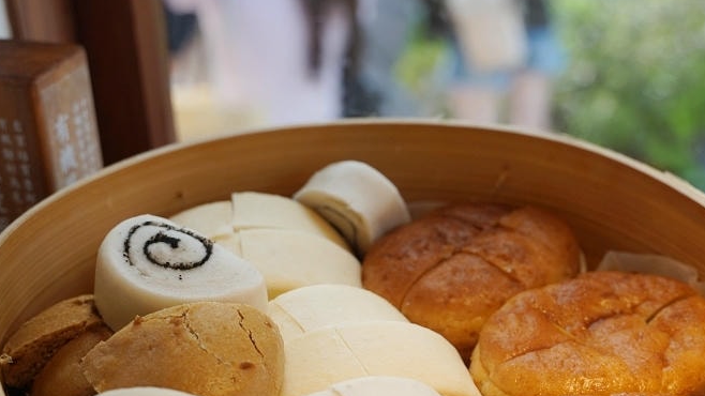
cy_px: 339
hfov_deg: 32.3
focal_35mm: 65
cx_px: 421
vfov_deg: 18.3
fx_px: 1215
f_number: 4
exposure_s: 1/160
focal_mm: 34
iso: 250
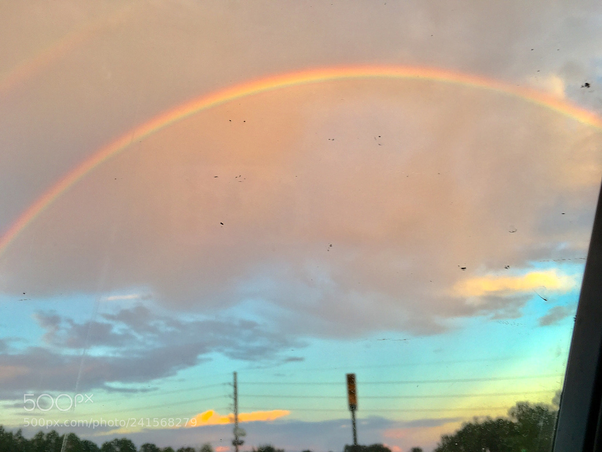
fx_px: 504
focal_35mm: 29
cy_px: 226
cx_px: 301
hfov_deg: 61.7
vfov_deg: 48.2
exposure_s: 1/60
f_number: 2.2
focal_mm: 4.15
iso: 25
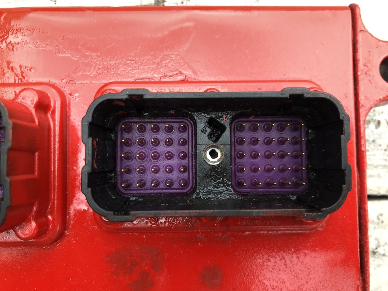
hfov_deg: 63.4
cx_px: 194
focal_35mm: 28
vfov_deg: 49.7
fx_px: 314
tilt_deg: -86.4
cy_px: 146
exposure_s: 1/30
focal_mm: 4
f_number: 1.8
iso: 40
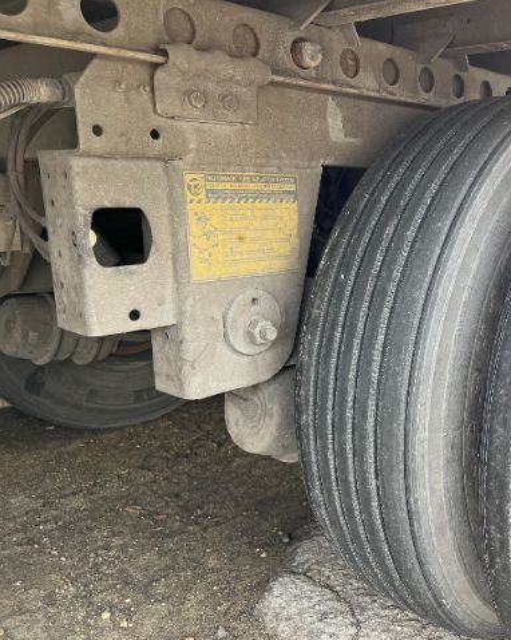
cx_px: 427
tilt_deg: -11.0
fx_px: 643
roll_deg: -0.7
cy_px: 320
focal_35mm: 34
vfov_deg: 52.9
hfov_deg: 41.0
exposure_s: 1/121
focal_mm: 5.7
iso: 80
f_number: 1.5
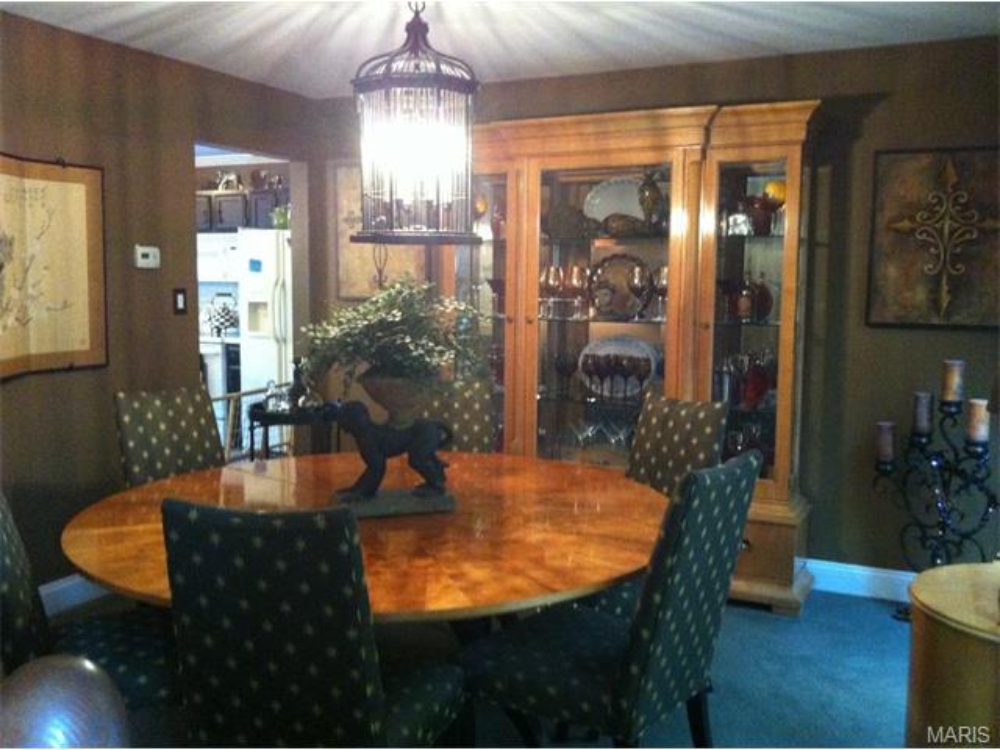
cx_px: 500
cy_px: 375
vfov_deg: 40.7
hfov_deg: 52.6
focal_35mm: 35
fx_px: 1011
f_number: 2.8
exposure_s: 1/15
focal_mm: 3.85
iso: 500
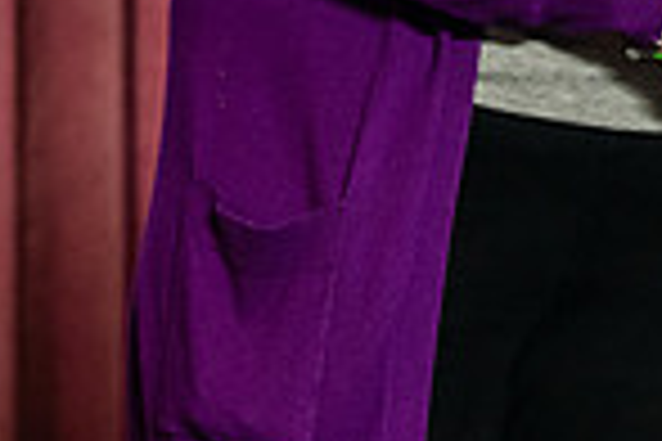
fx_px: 5810
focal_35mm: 316
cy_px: -353
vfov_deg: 4.3
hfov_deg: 6.5
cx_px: 766
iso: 2000
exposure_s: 1/200
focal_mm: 80
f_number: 4.5
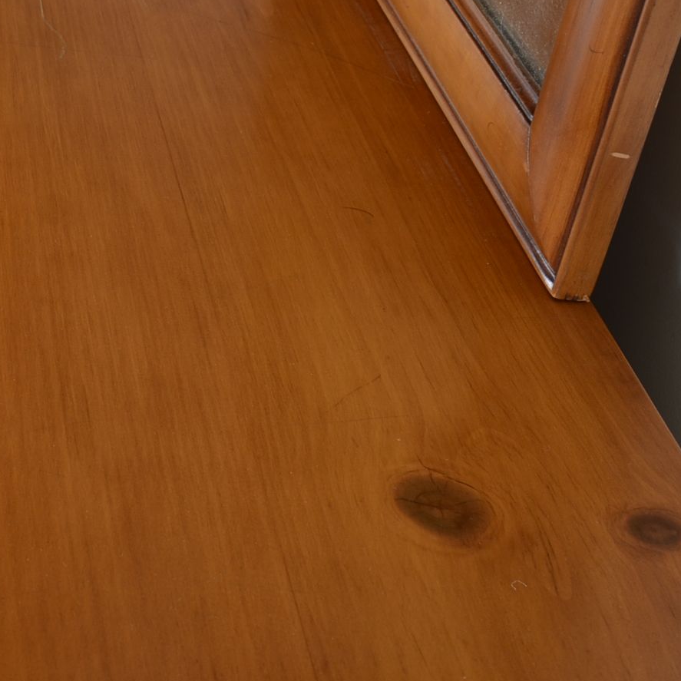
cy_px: 324
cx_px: -43
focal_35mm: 74
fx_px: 1651
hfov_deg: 22.2
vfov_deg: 23.3
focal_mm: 21
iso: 125
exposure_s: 1/80
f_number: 7.1
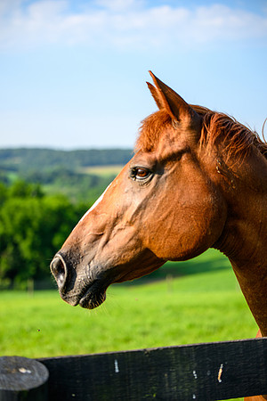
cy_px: 200
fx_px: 779
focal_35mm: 70
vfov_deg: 28.8
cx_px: 134
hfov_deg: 19.5
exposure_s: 1/1250
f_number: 2.8
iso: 100
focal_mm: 70
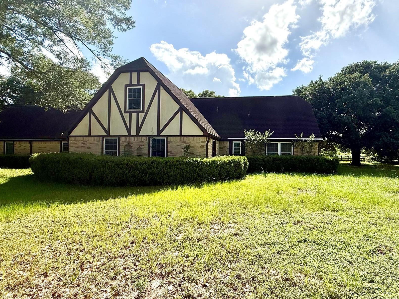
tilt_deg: +1.5
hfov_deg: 87.4
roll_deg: -0.9
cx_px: 222
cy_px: 148
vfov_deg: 71.6
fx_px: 207
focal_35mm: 18
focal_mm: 2.22
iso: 64
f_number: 2.2
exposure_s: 1/3663
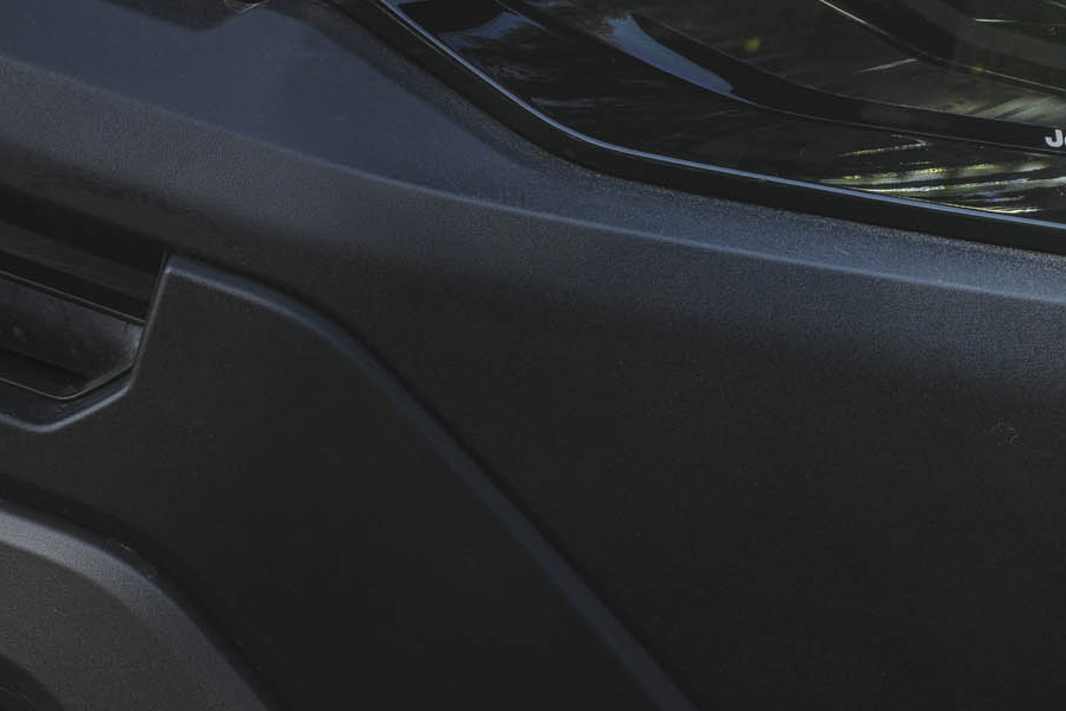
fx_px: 6515
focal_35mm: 220
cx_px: 449
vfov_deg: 6.2
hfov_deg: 9.4
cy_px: -134
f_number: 9
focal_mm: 61
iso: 80
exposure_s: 1/60
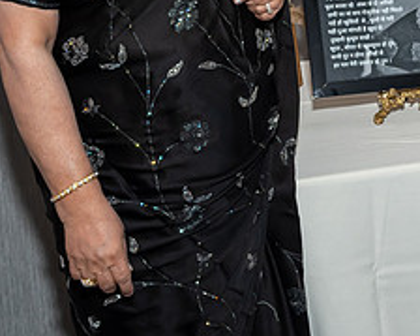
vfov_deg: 13.0
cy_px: -36
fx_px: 1441
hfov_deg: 15.4
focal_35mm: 116
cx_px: 623
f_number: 7.1
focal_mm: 24
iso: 500
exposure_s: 1/250
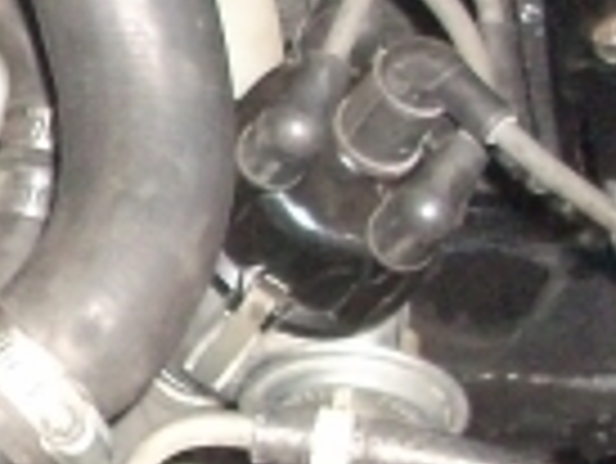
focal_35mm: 202
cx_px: -580
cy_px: 223
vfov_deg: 7.4
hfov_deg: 9.2
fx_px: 3598
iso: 400
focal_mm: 6.2
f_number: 2.8
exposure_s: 1/60
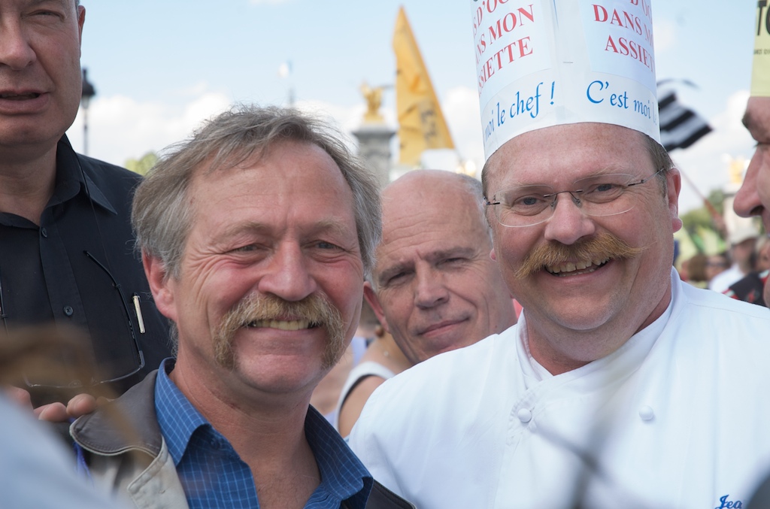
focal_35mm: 90
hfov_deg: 22.7
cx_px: 385
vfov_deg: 15.1
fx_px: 1920
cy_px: 254
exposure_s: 1/200
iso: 200
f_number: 7.1
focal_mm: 60
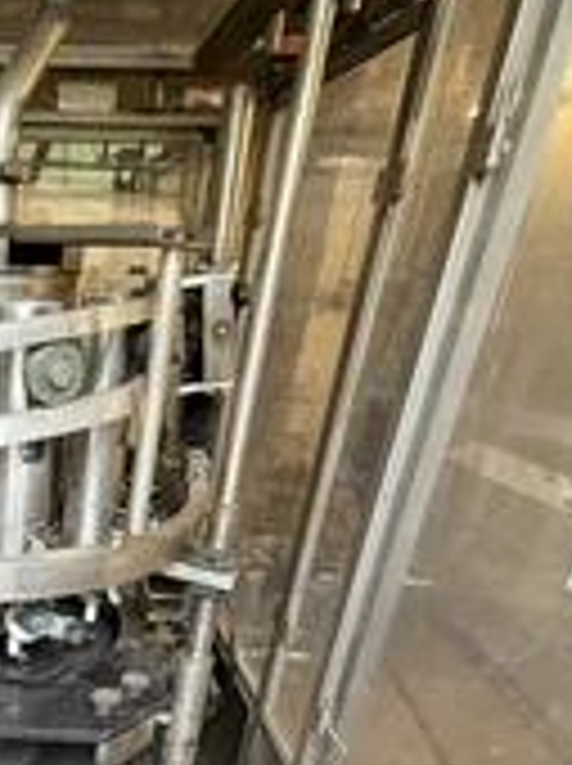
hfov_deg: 37.4
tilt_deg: -26.0
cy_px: 621
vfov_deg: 51.6
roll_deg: -2.4
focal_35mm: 33
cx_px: -23
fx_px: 729
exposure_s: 1/50
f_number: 2.2
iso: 250
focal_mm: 2.22
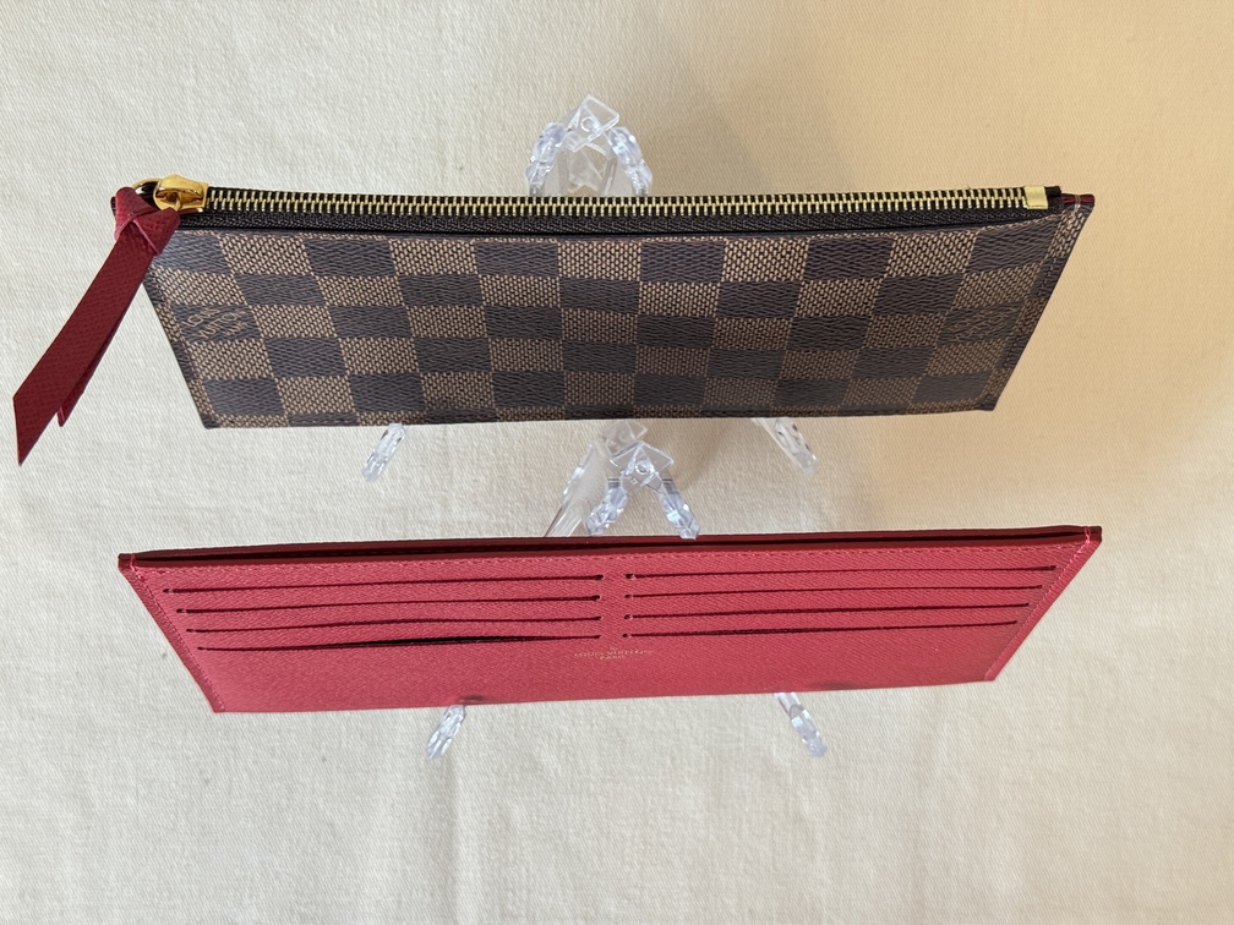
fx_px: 1711
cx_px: 617
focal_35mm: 48
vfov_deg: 30.3
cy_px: 462
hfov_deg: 39.7
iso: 125
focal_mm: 6.76
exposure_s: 1/50
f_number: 1.78
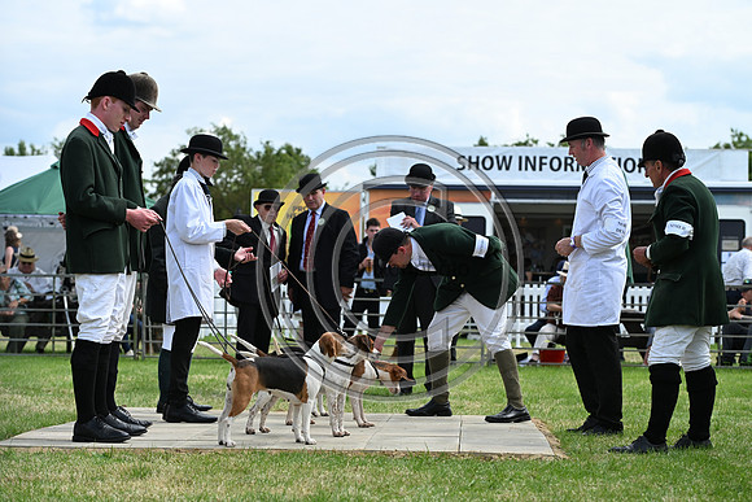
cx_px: 376
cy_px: 251
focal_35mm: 92
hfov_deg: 22.1
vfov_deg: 14.9
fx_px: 1922
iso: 250
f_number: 4.5
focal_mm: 92
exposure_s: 1/1000
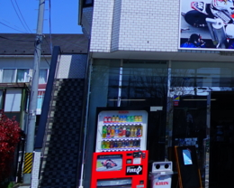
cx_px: 328
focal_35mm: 78
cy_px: -19
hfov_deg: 21.4
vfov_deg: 18.9
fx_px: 540
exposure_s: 1/2500
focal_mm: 18
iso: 100
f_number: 3.5
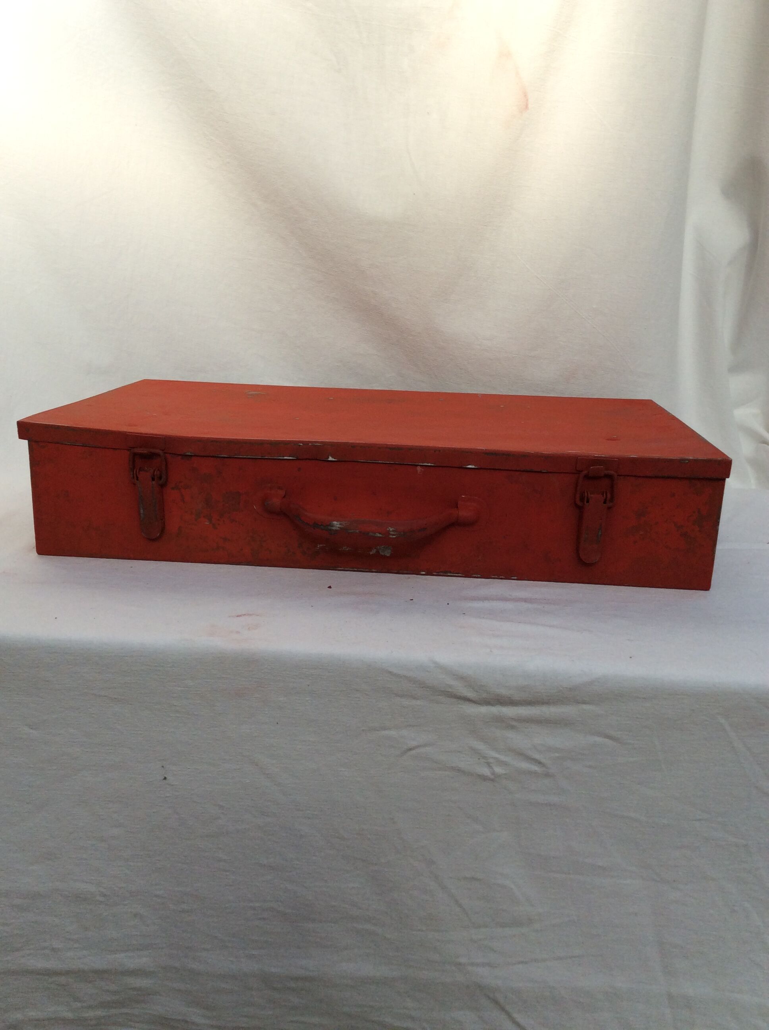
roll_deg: -2.1
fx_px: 950
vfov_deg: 56.9
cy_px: 515
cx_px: 384
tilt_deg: -14.3
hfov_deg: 44.1
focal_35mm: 32
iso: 32
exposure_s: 1/572
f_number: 2.4
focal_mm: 3.3
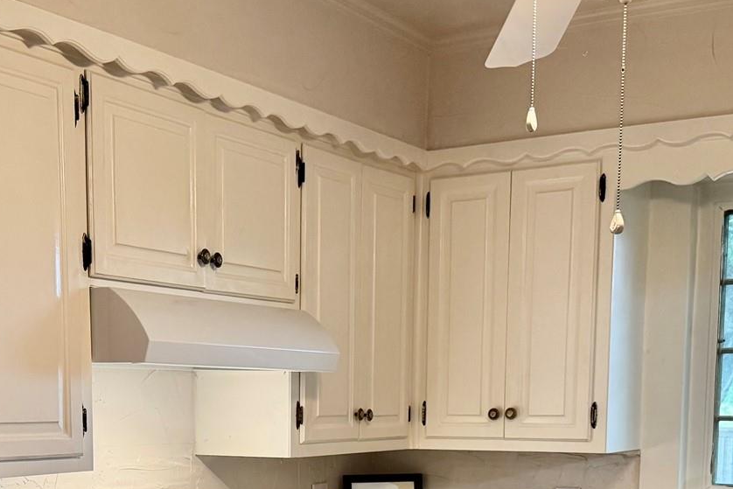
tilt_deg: -6.8
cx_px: 267
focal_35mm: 61
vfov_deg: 21.2
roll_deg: +0.3
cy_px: 527
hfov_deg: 32.7
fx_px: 1242
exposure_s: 1/60
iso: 250
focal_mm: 6.76
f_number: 1.78
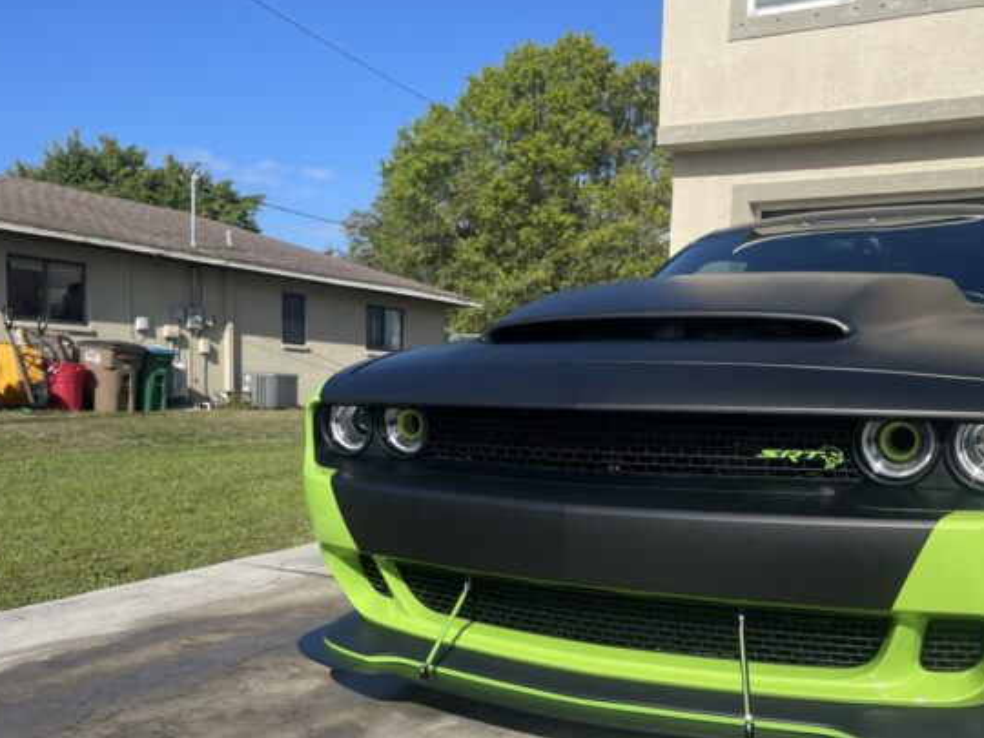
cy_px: 505
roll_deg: -1.9
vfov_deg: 38.1
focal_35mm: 37
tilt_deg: -6.4
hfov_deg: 49.8
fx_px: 1052
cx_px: 587
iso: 32
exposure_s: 1/4049
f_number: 1.6
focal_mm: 5.1
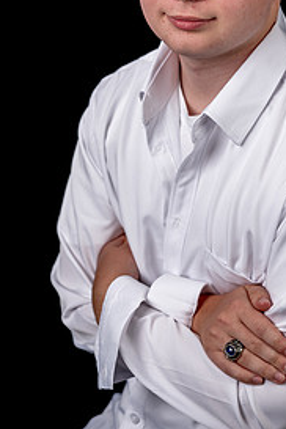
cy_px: 118
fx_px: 1180
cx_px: 204
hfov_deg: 13.8
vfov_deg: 20.5
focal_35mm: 99
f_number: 5
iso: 100
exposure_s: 1/160
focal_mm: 60
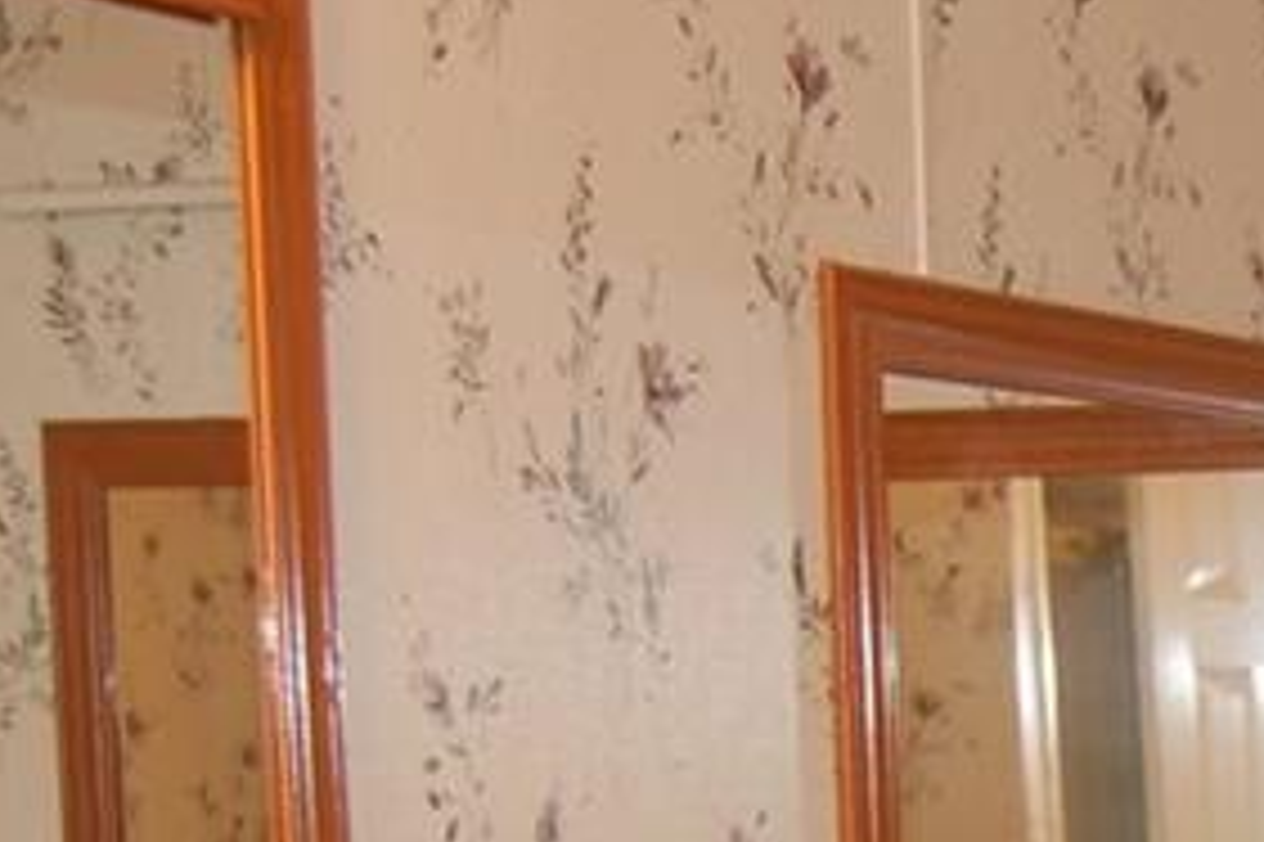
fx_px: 4983
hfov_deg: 13.5
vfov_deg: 9.3
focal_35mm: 142
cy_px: 1441
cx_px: 2006
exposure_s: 1/60
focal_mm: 26
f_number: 4.2
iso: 400
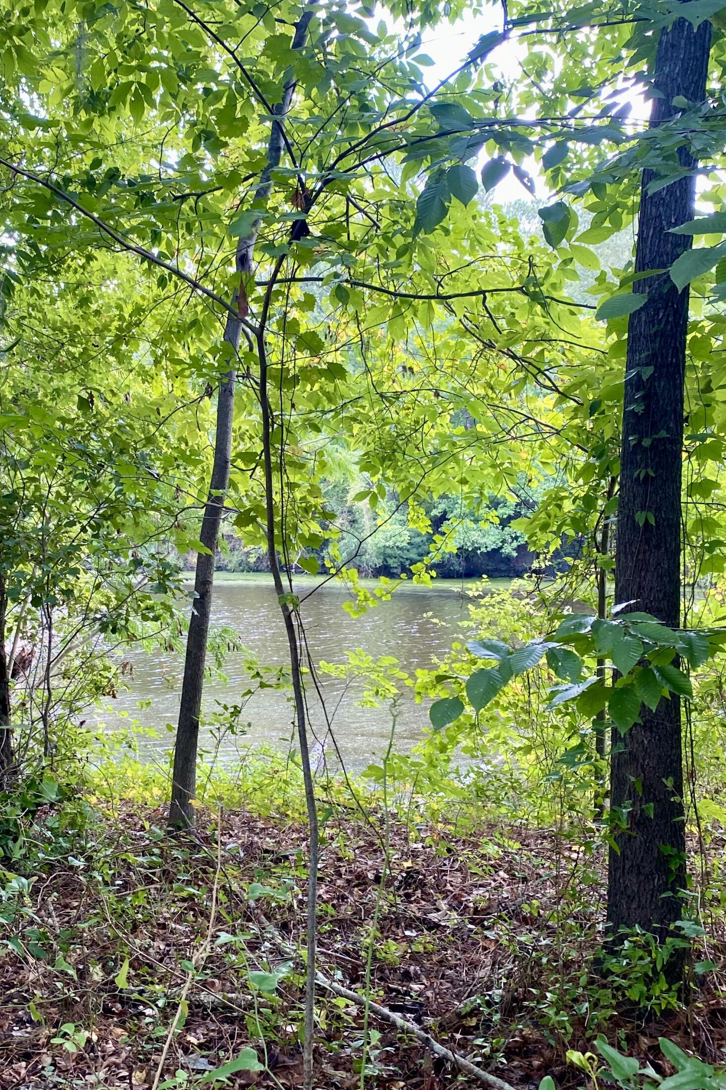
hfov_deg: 35.6
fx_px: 1119
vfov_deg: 51.9
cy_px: 536
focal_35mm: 37
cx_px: 236
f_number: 1.8
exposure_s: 1/121
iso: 80
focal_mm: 4.25
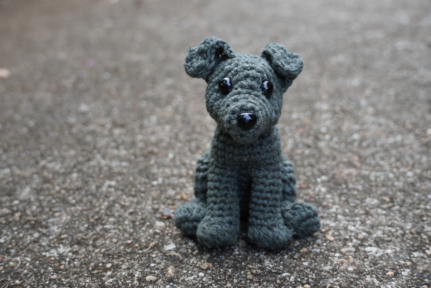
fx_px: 682
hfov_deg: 35.1
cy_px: 144
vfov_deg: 23.8
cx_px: 216
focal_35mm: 57
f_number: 4.5
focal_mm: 38
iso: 200
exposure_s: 1/60
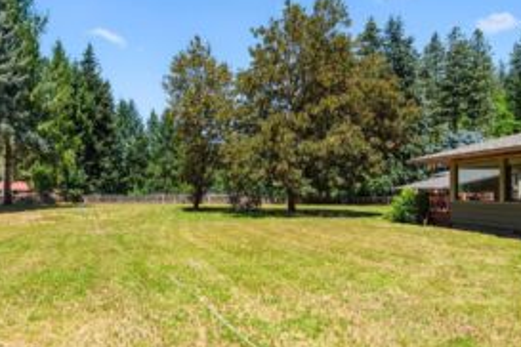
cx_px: 162
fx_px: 318
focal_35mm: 22
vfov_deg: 57.2
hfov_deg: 75.4
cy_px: 184
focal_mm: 15
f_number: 8
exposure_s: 1/200
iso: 100
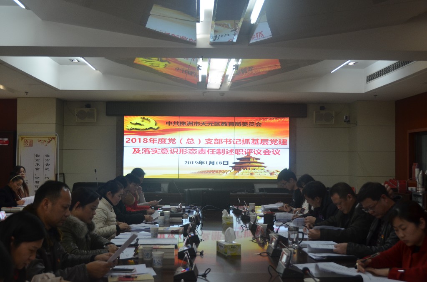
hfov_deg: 45.0
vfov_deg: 30.7
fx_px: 515
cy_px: 141
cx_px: 214
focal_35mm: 44
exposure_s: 1/80
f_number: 4
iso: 400
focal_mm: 29
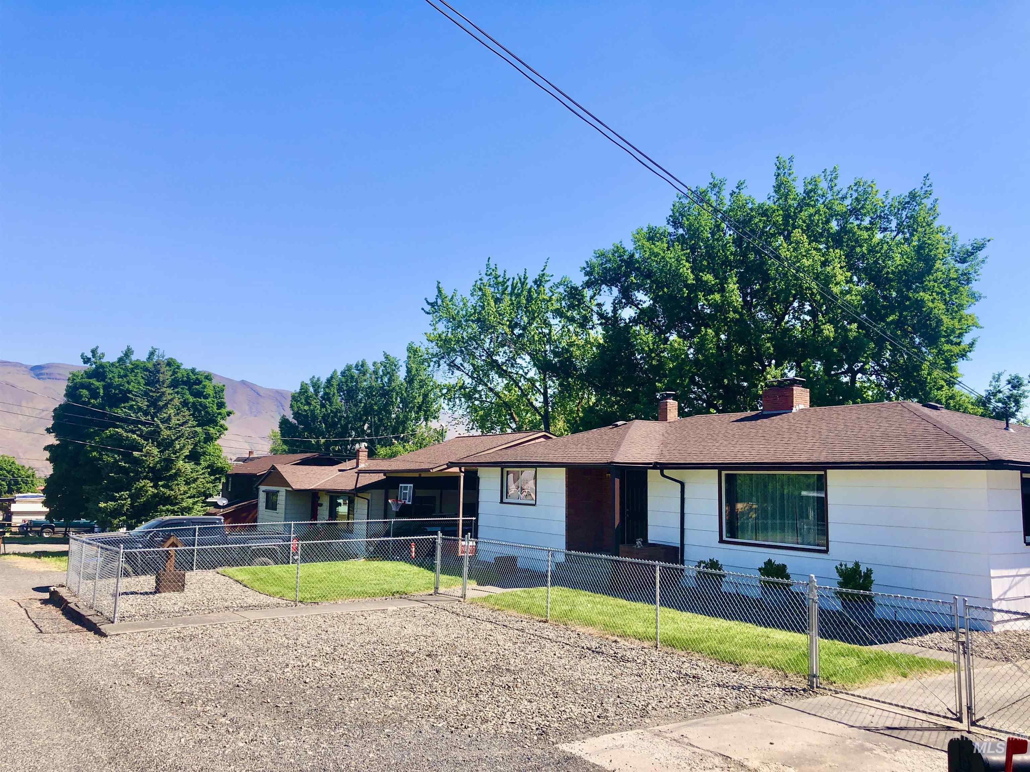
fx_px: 833
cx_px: 515
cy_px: 386
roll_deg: -2.4
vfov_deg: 49.7
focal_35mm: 28
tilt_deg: +5.7
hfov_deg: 63.4
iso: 20
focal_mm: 3.99
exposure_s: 1/1156
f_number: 1.8
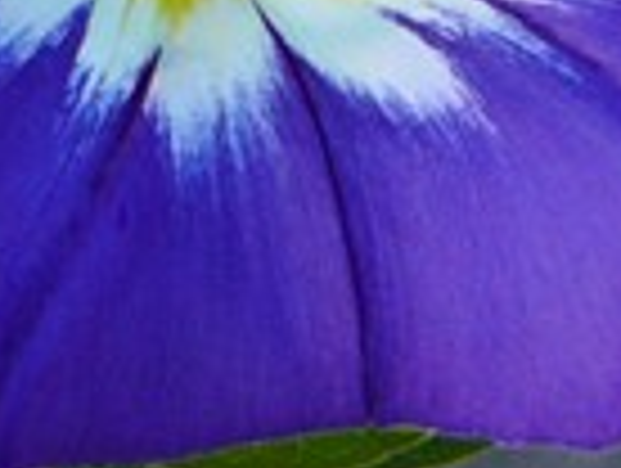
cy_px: 32
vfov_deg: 9.1
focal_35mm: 162
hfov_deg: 11.5
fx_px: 2911
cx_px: -374
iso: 80
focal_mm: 5.2
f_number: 2.8
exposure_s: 1/400
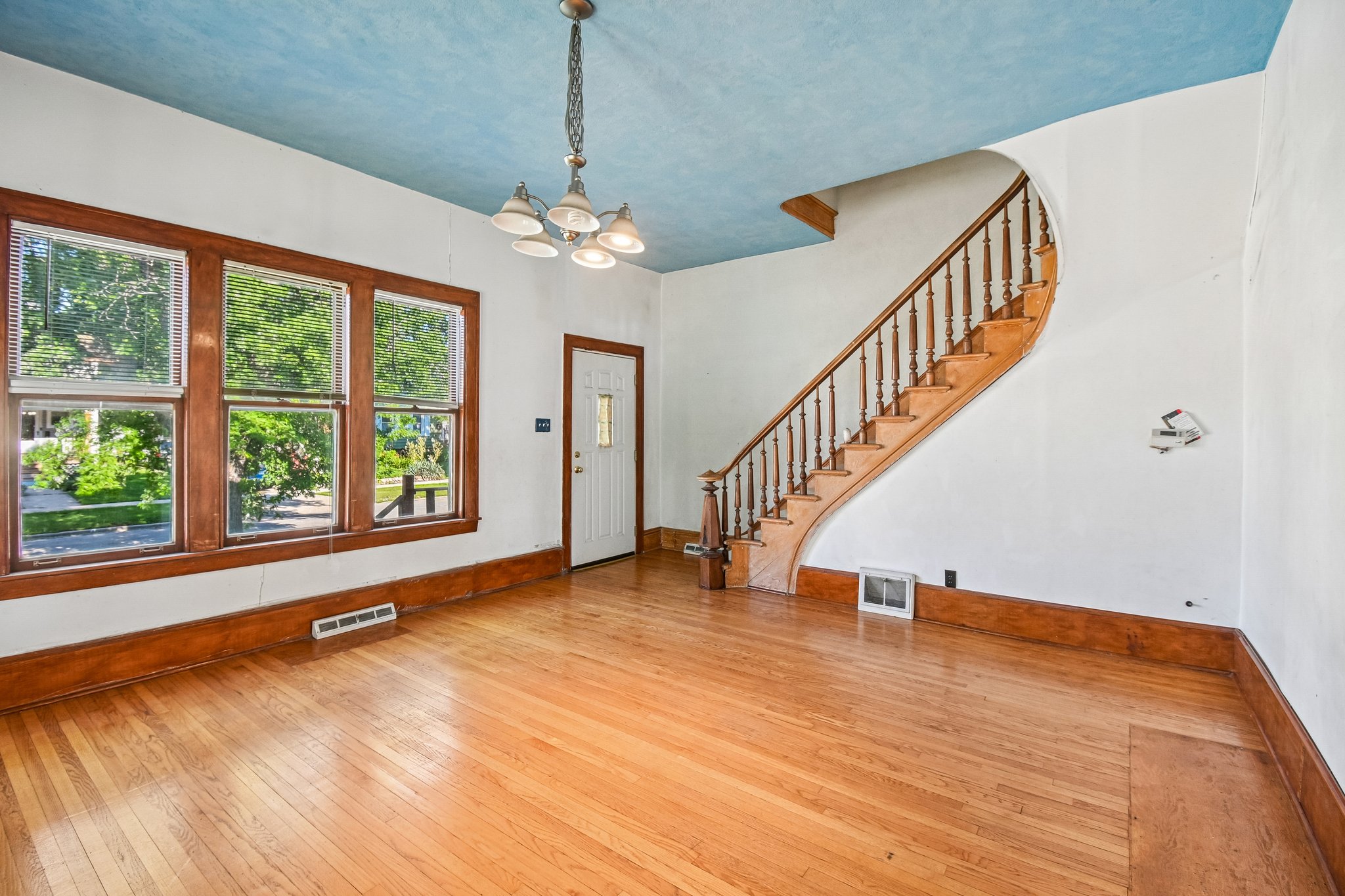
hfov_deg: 100.4
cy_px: 448
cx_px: 672
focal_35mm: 15
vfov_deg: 77.3
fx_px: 560
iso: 180
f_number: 8
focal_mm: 10
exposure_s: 1/15
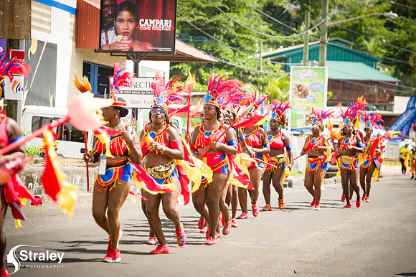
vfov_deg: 10.1
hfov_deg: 15.2
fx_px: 1559
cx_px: 208
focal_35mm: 135
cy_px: 138
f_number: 6.3
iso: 100
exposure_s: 1/160
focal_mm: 135
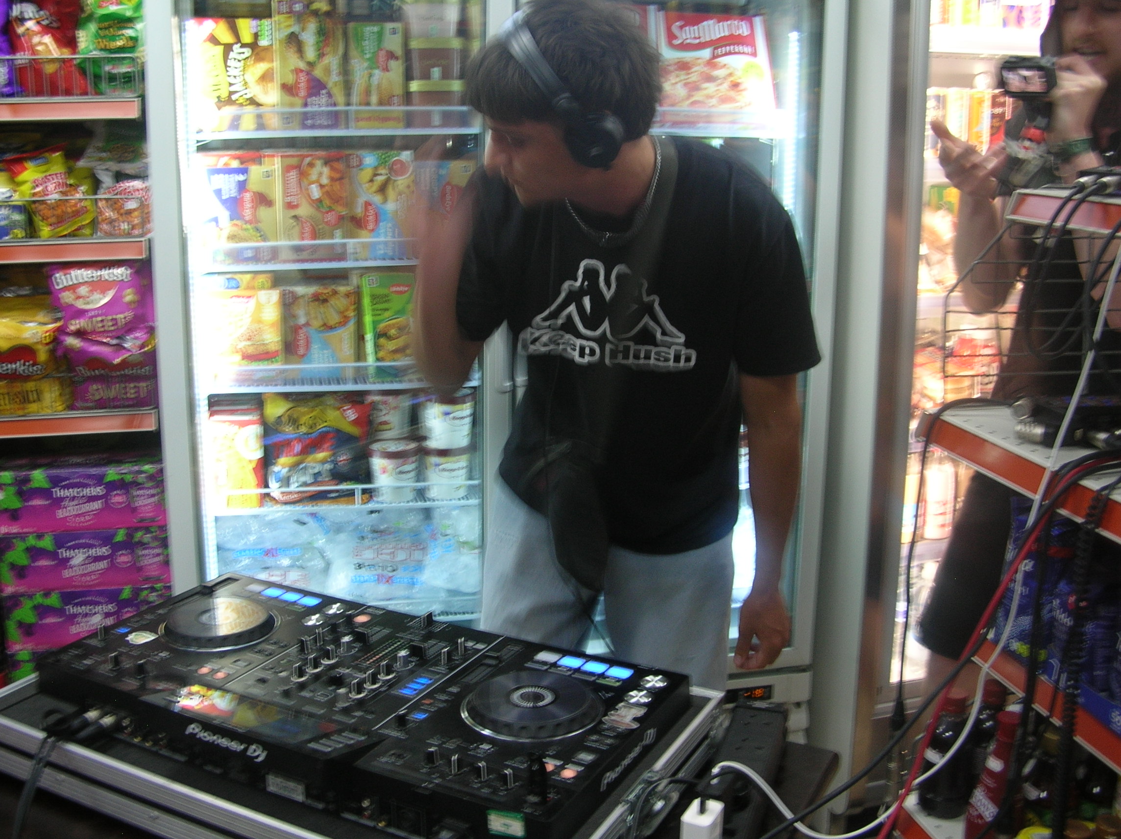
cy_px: 420
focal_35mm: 36
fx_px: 1165
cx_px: 560
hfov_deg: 51.4
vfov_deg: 39.6
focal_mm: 6
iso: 50
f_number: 2.7
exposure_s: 1/12.6
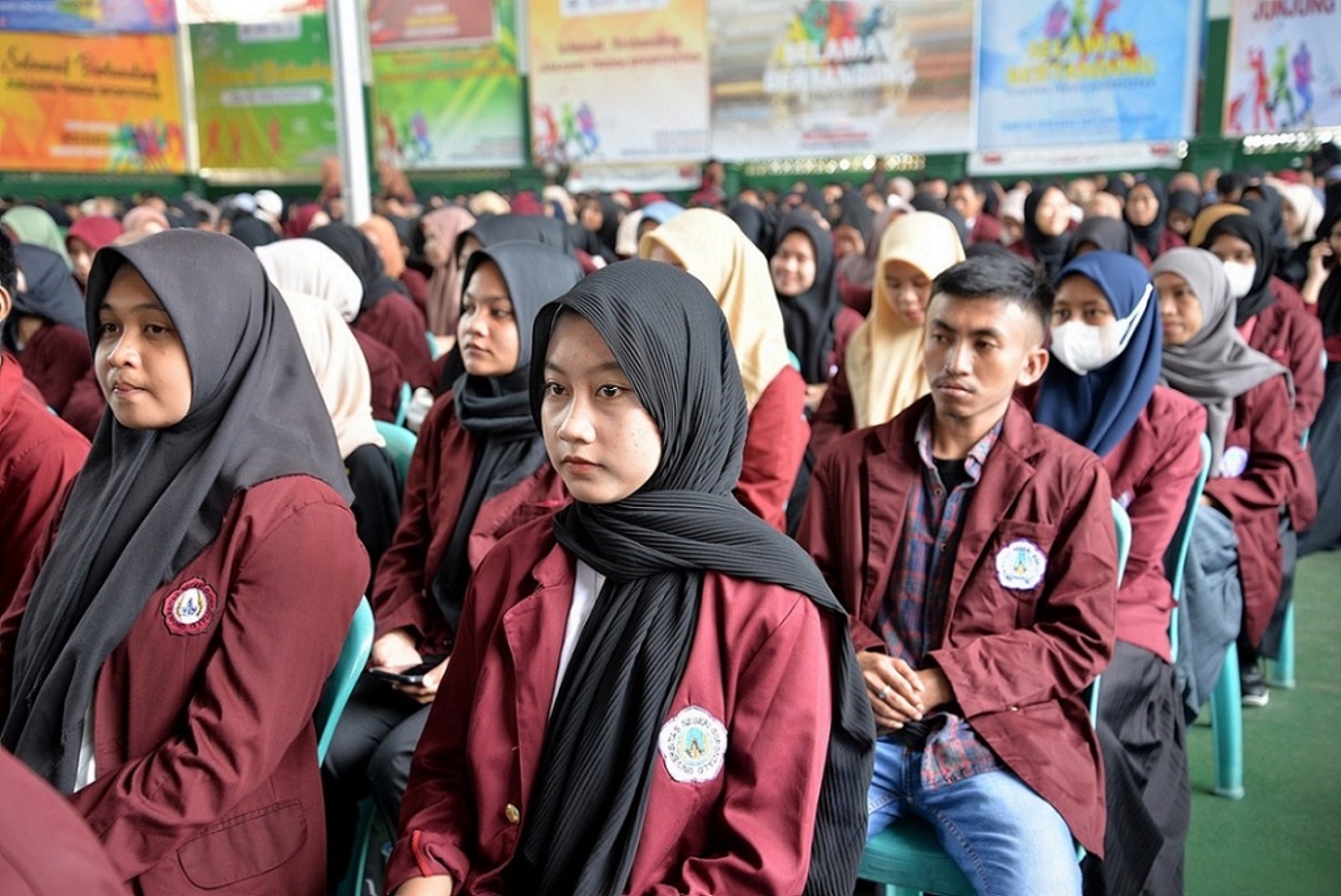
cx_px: 670
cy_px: 448
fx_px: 1565
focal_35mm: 42
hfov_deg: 46.4
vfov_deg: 31.9
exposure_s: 1/60
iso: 640
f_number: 4.2
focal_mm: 42
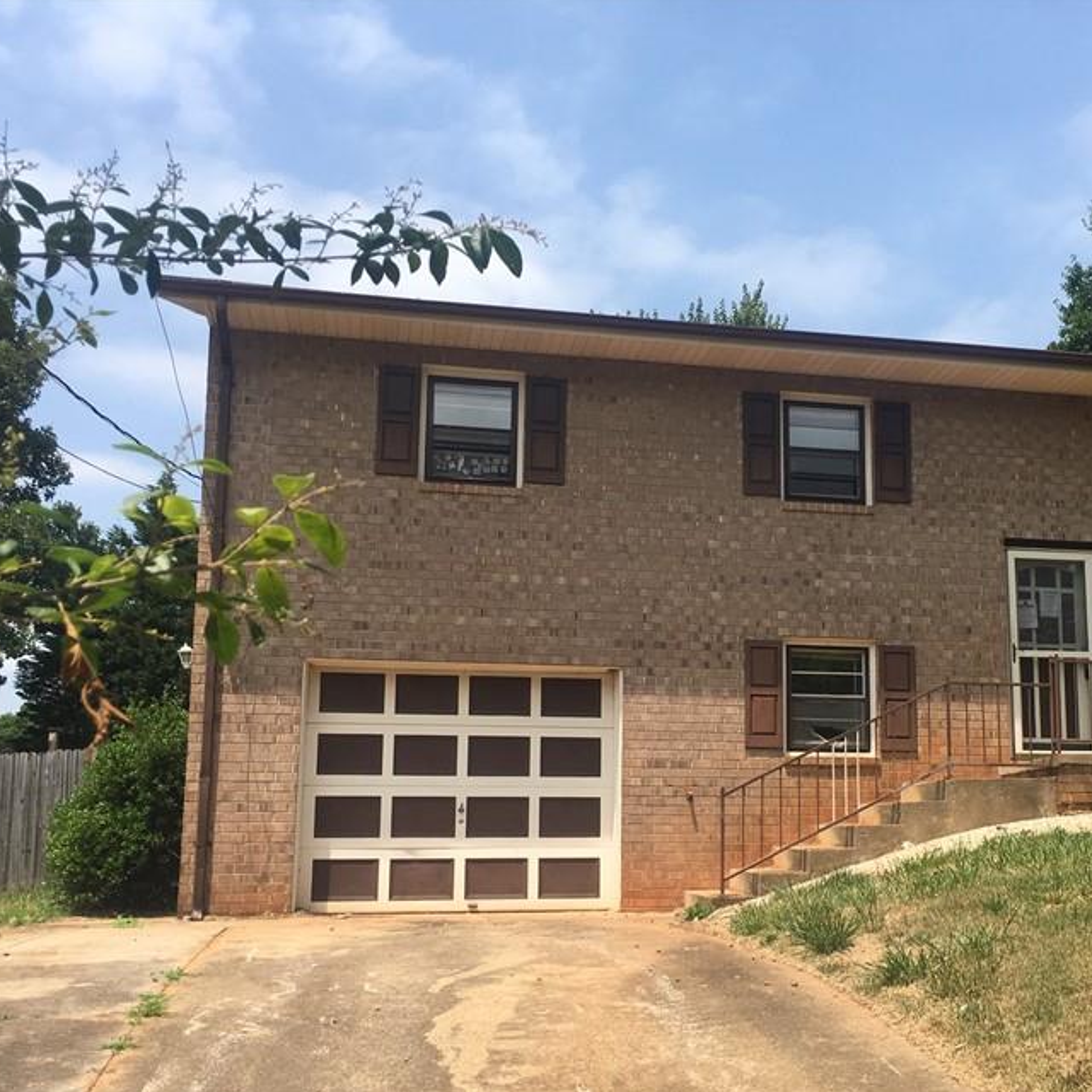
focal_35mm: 41
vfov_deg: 40.8
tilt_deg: +10.5
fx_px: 1463
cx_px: 737
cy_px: 650
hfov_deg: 40.4
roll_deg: -0.3
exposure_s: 1/1508
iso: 25
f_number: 2.2
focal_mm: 4.15
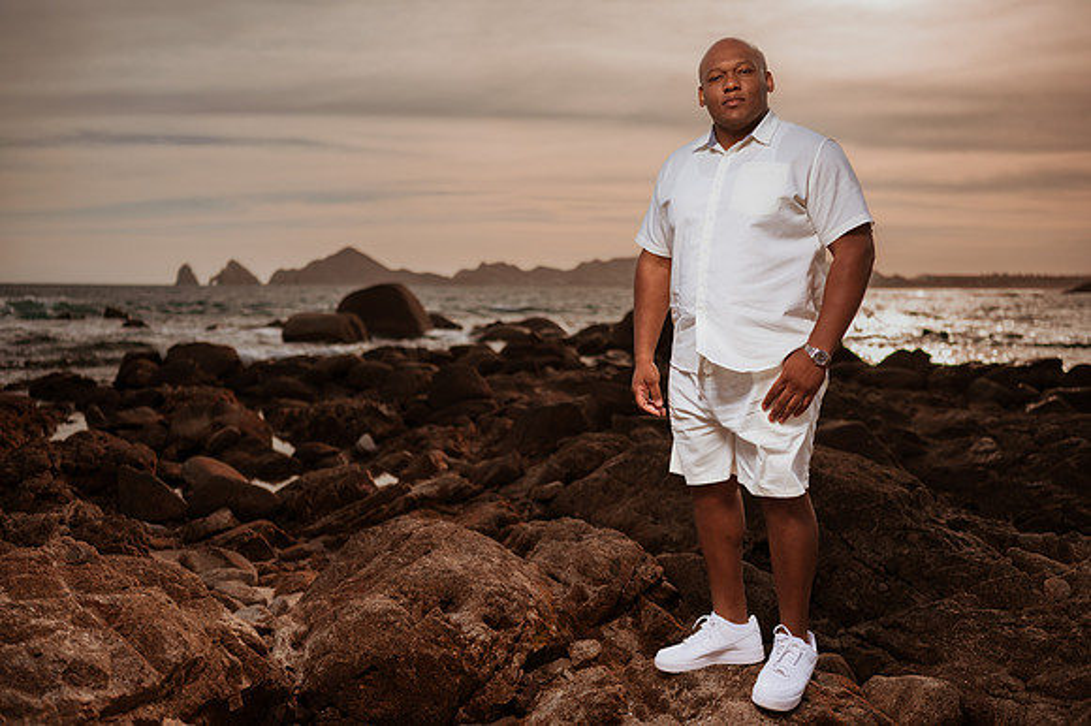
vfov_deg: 37.8
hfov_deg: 54.5
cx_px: 546
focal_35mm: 35
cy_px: 363
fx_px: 1060
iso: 80
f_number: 1.8
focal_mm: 35
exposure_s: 1/8000
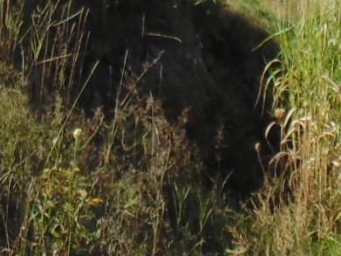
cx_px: -20
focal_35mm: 179
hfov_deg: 10.9
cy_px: -432
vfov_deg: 7.5
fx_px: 1763
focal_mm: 4.8
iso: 80
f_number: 3.2
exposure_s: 1/640
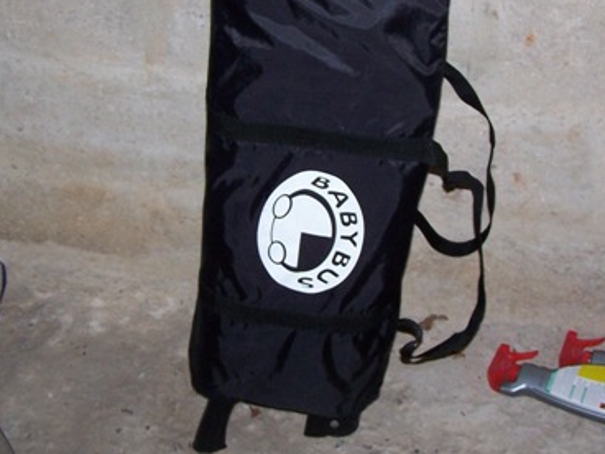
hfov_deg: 29.4
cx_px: 335
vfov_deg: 22.2
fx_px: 1154
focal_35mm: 66
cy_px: 166
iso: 140
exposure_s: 1/60
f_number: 2.8
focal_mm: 6.3
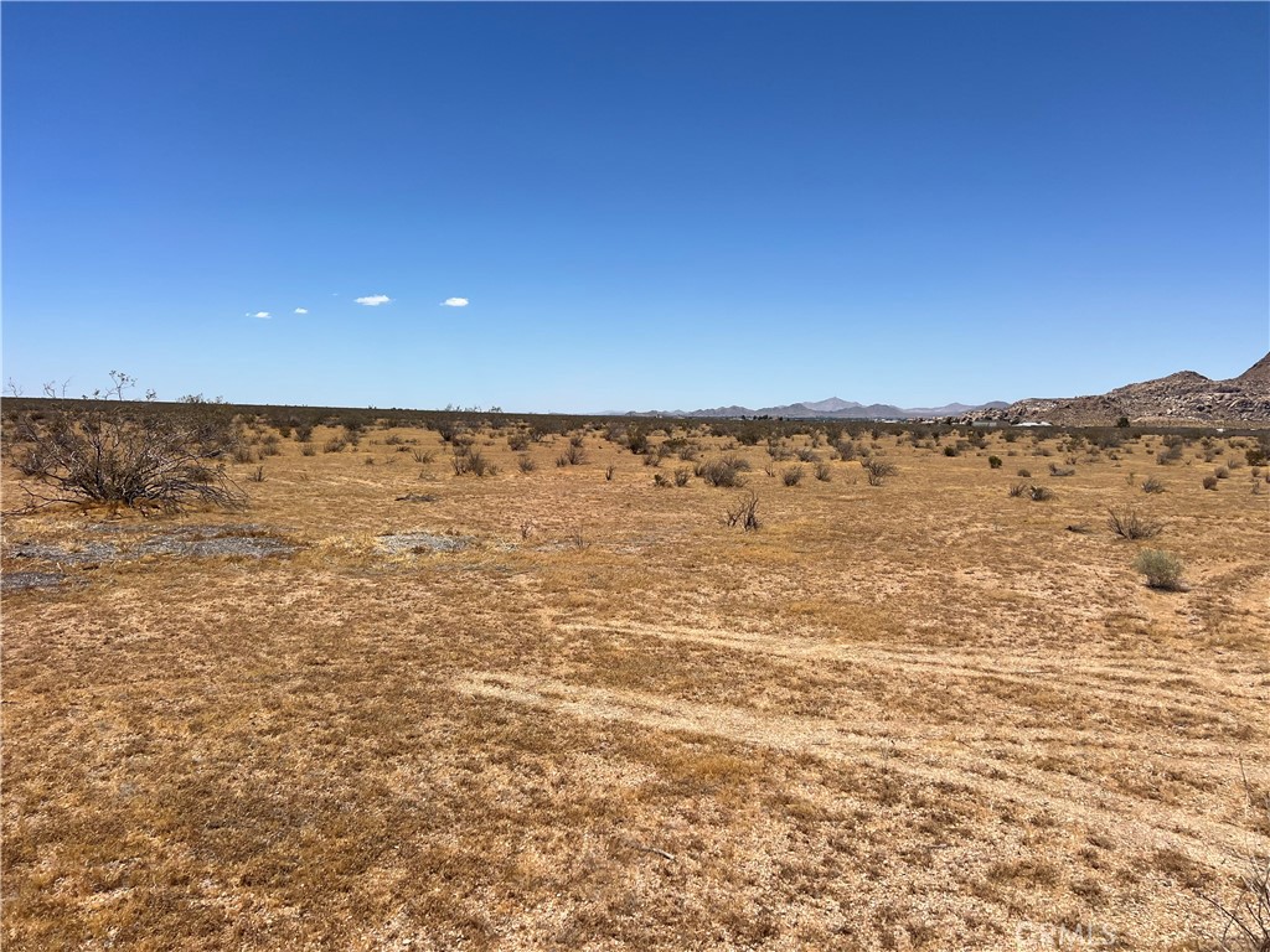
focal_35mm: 26
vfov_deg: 53.1
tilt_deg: -5.2
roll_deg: -1.5
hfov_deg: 67.3
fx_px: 954
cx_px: 635
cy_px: 476
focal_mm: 5.7
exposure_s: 1/8000
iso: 50
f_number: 1.5
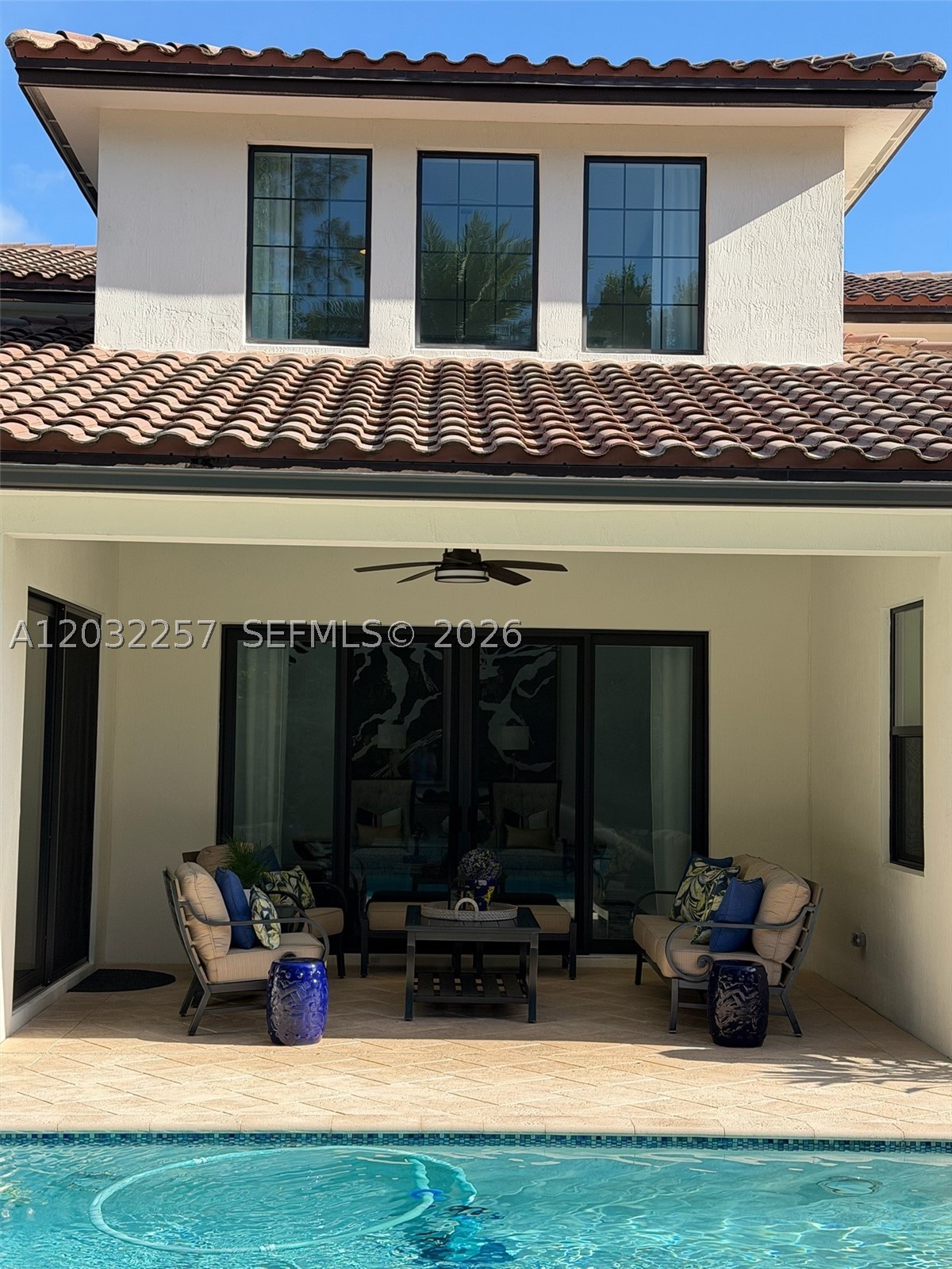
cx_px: 476
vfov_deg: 39.7
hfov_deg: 30.3
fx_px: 1760
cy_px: 634
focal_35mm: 48
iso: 64
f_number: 1.78
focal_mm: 6.76
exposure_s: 1/1883
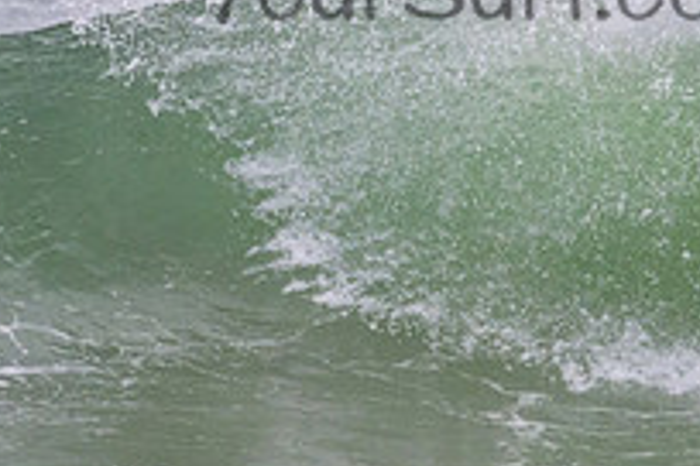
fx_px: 44116
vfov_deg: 0.6
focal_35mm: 2269
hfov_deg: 0.9
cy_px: -60
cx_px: 556
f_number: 11
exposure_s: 1/2000
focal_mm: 800
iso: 2500
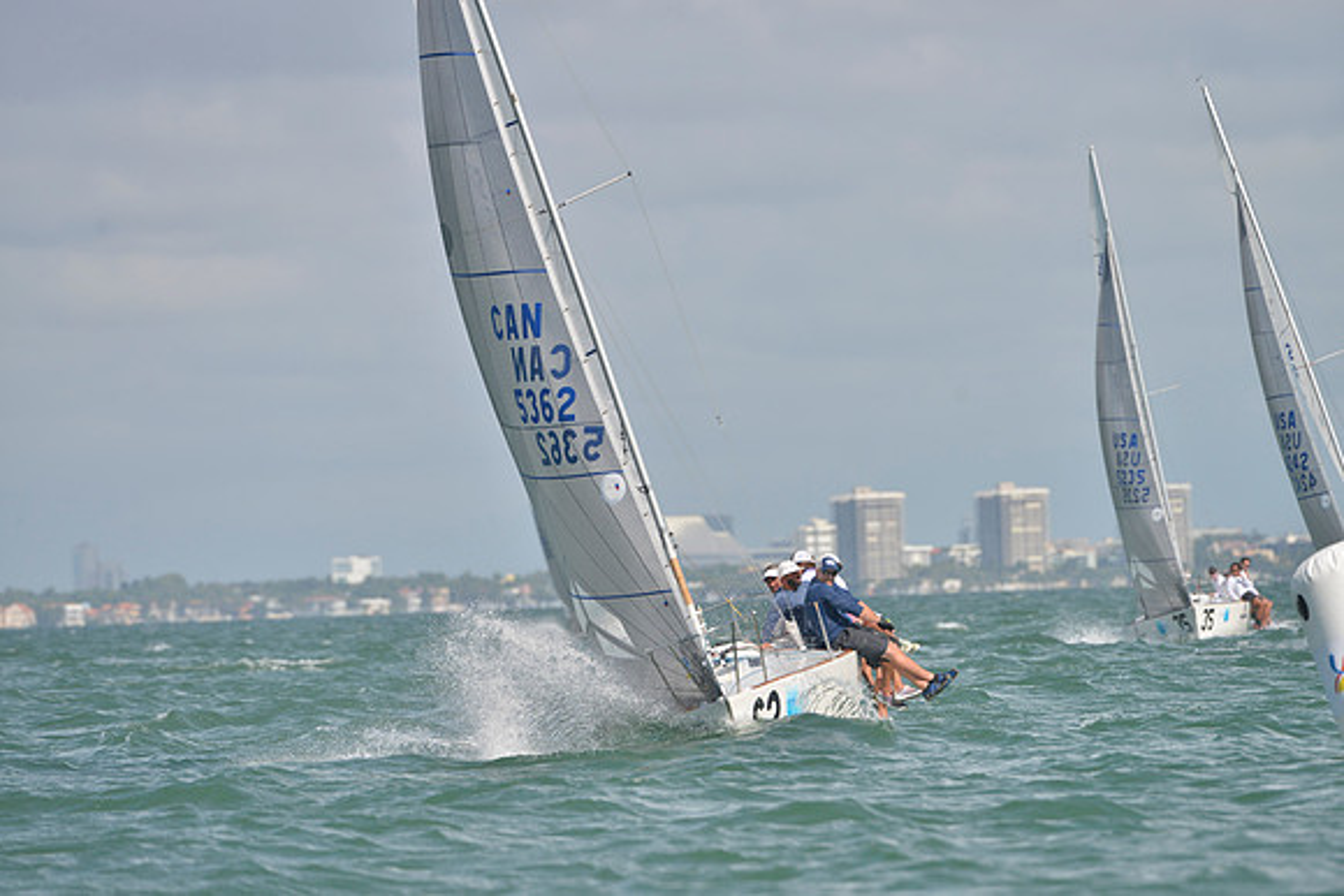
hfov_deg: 5.2
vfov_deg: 3.4
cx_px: 672
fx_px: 14936
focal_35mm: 400
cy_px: 448
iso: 280
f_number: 6.3
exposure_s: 1/1600
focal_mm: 400
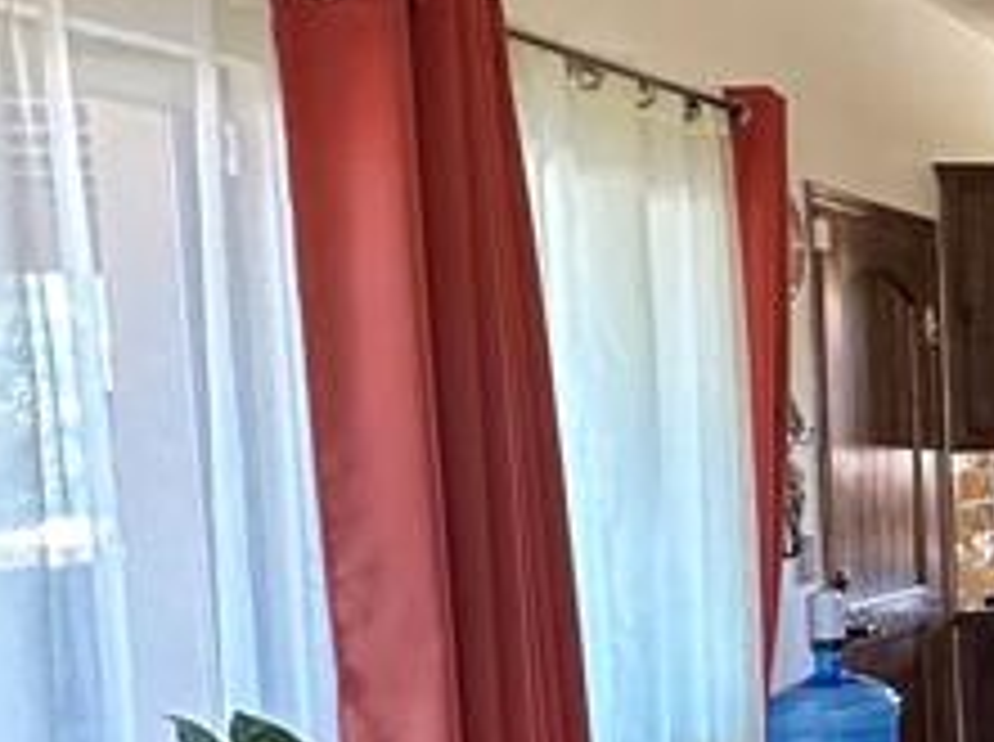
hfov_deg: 20.9
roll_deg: -0.2
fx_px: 1863
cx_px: 1777
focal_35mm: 65
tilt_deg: -5.2
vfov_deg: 22.3
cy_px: 571
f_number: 2.2
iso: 200
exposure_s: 1/60
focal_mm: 2.22
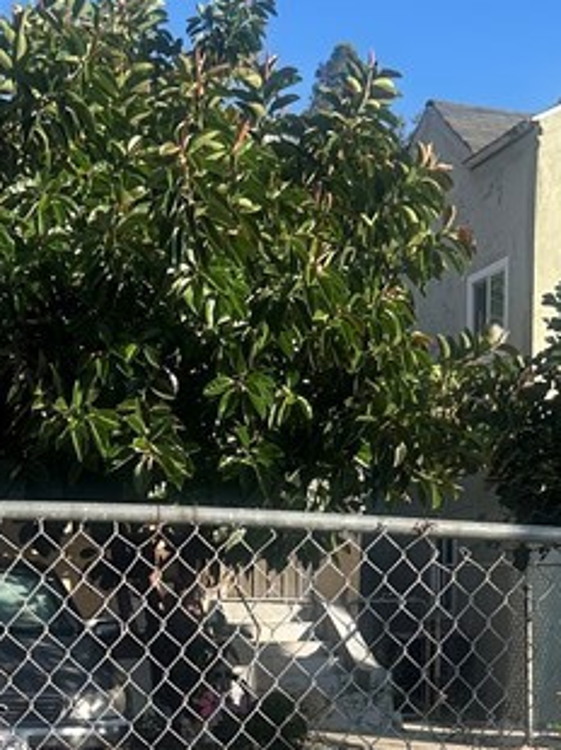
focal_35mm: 86
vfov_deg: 22.2
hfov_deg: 17.1
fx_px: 1861
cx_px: 181
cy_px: 675
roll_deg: -1.4
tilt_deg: +4.5
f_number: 1.5
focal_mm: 5.7
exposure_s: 1/2008
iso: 50
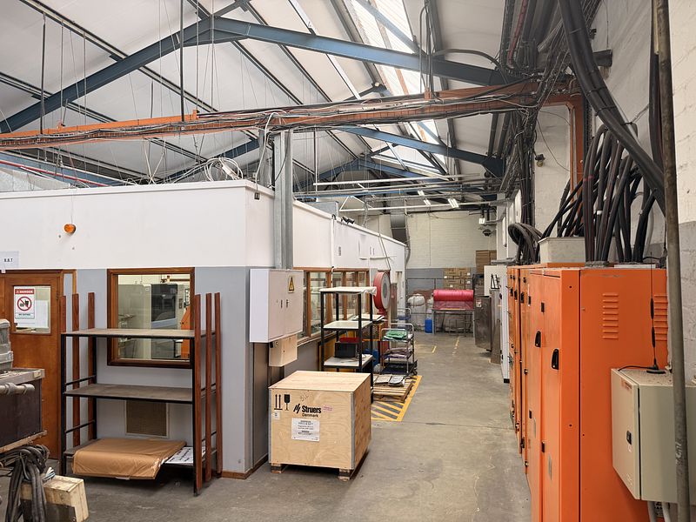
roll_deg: -0.2
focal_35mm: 24
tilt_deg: +2.8
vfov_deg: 56.8
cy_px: 261
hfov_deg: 71.6
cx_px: 348
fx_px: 483
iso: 80
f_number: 1.78
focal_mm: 6.76
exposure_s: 1/100
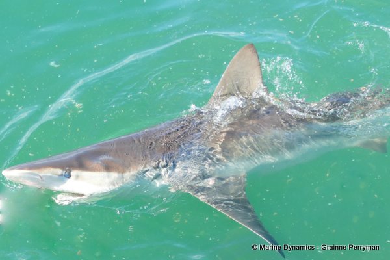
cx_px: 195
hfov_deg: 57.2
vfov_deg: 40.0
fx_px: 357
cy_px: 130
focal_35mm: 33
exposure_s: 1/800
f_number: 3
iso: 125
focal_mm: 12.12
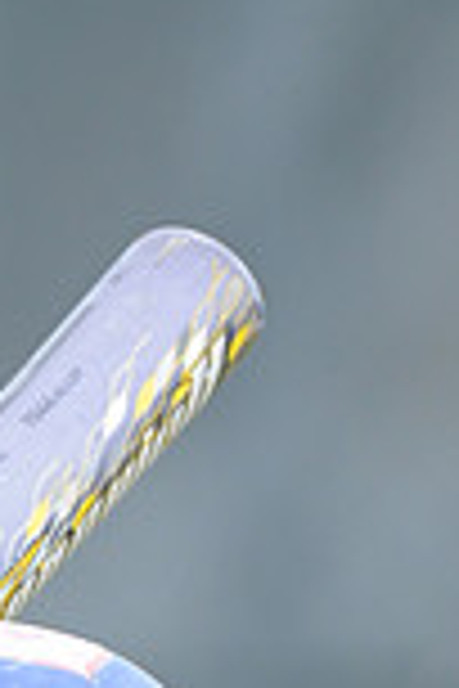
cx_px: -200
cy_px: 1291
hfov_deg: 0.7
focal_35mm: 1877
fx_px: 35895
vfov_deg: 1.1
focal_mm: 330
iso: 400
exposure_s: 1/500
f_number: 4
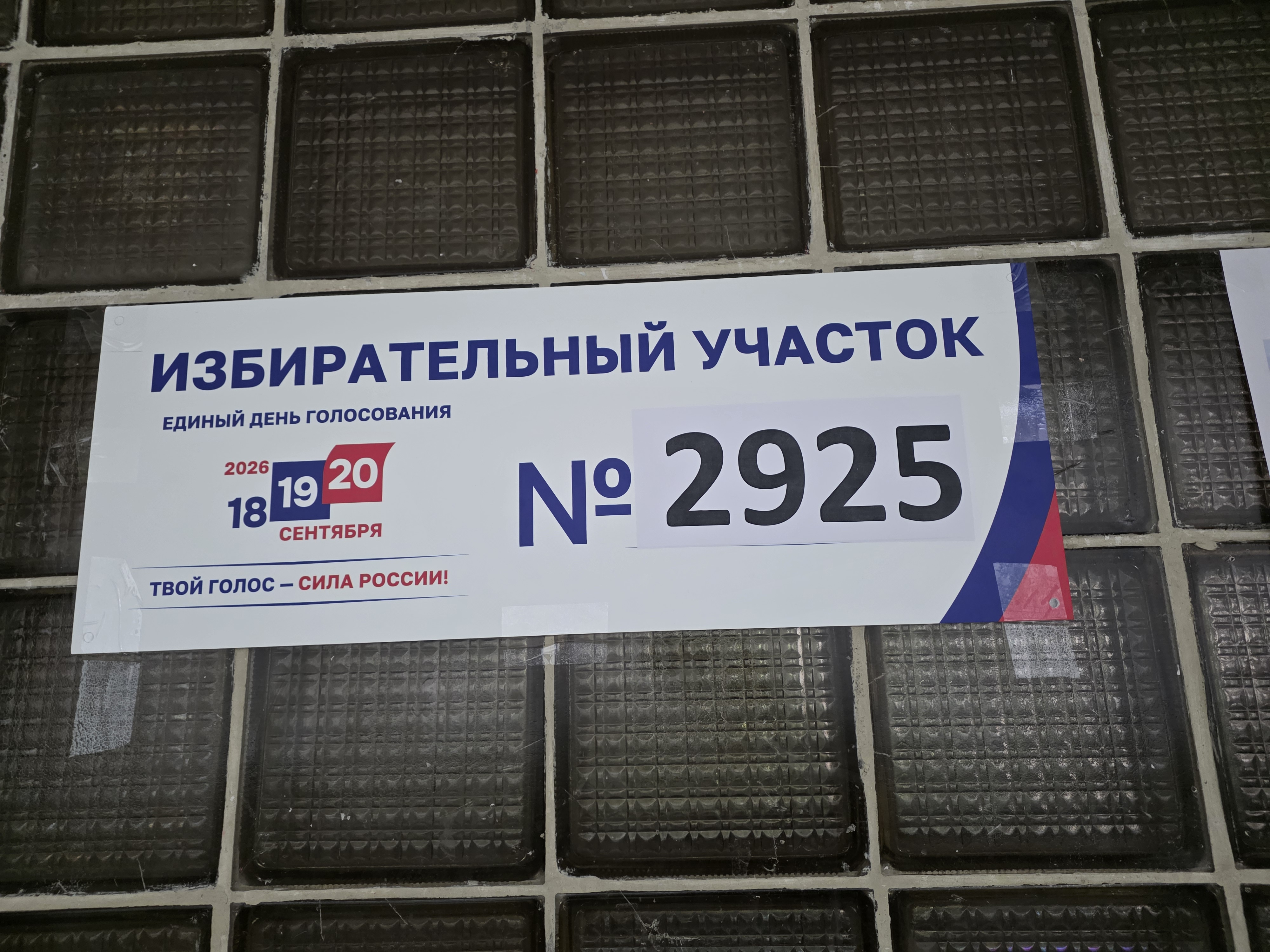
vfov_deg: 58.9
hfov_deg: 73.9
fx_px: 844
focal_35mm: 23
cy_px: 476
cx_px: 635
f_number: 1.7
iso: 1000
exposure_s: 1/100
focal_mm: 6.25
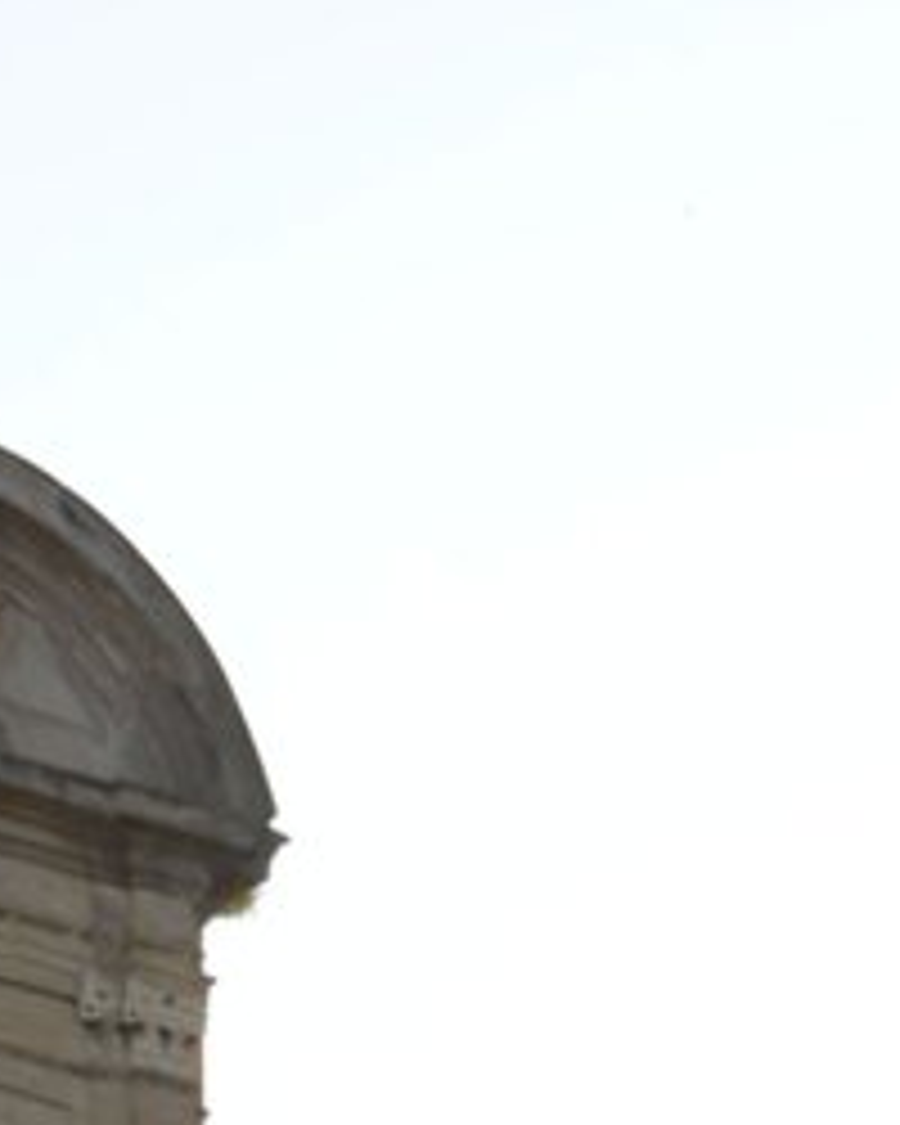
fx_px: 7125
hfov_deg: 7.2
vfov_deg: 7.8
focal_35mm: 214
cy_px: 3344
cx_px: 378
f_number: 11
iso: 200
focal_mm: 38
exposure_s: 1/80
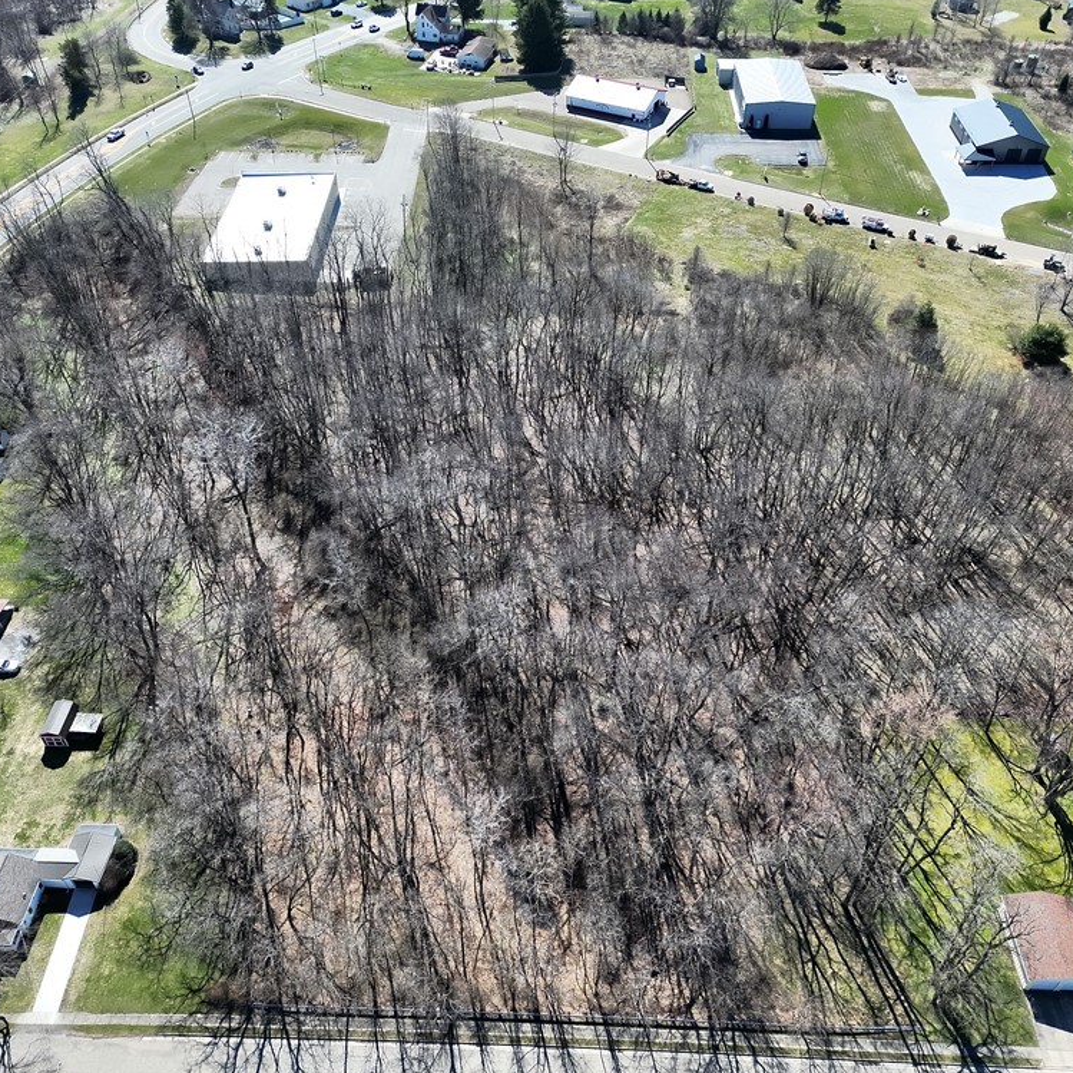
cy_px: 540
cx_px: 536
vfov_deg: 55.6
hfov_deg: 55.6
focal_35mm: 29
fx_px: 1017
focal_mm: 6.72
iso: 400
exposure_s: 1/5000
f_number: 1.7
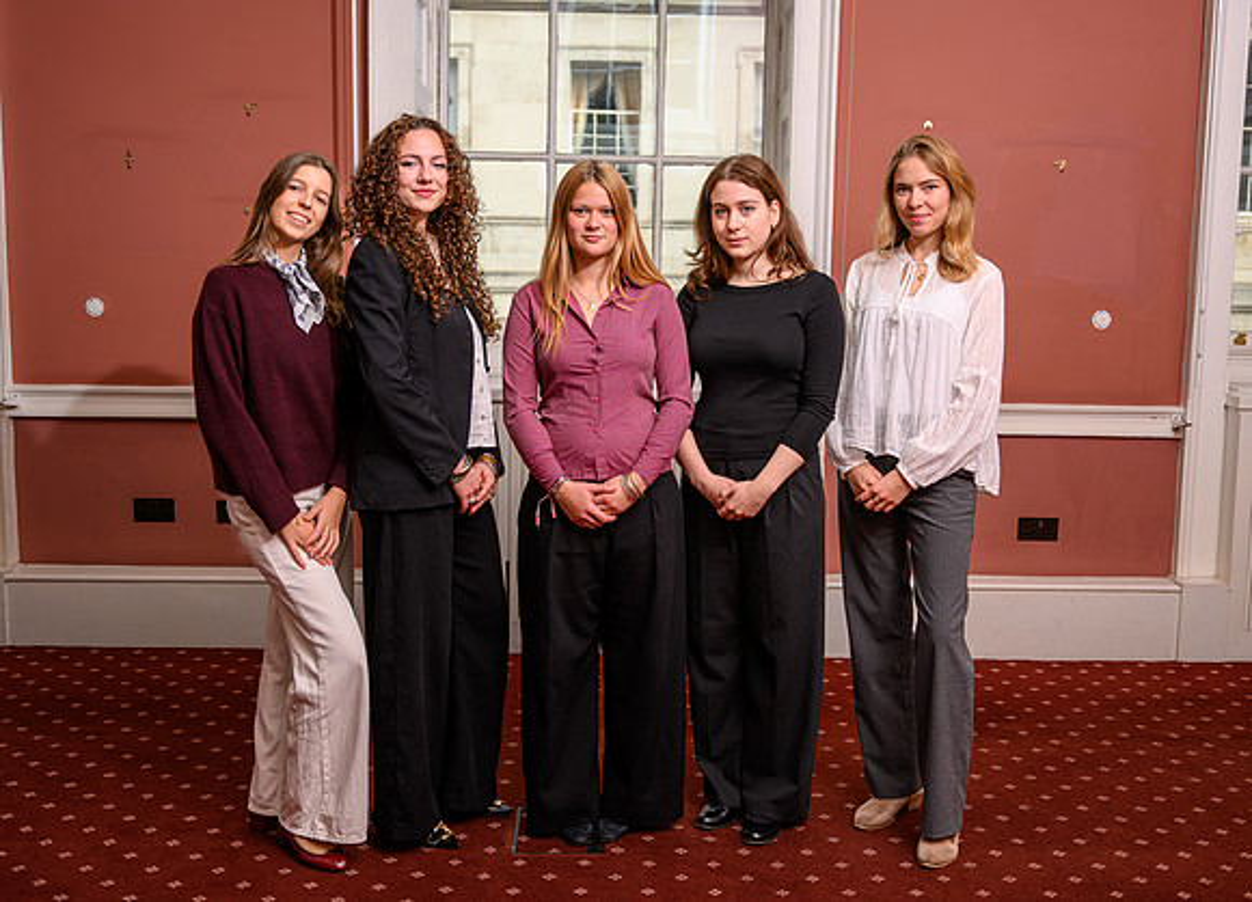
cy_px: 451
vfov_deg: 33.8
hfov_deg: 45.7
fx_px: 1487
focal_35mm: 42
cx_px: 648
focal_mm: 37
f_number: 4
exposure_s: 1/200
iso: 64
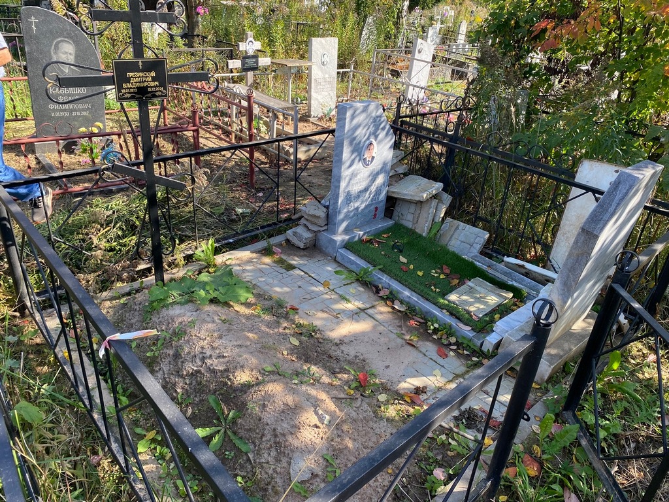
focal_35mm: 26
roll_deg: -7.6
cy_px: 251
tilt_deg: -25.5
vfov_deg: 53.1
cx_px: 334
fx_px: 502
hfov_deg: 67.3
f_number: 1.8
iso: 32
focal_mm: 4.25
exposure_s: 1/415
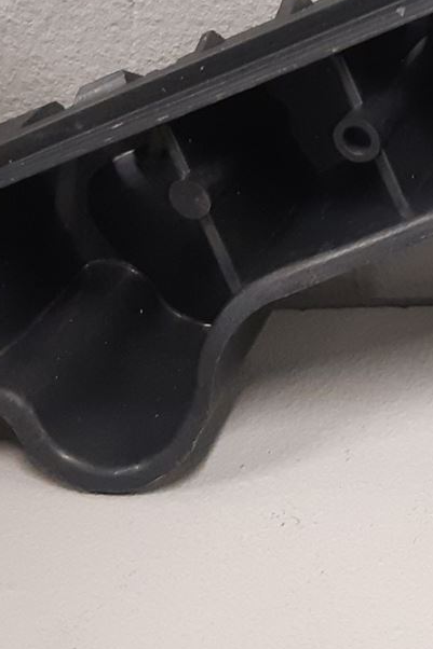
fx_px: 1661
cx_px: 596
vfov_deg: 21.9
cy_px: 161
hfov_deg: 14.1
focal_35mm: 92
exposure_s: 1/50
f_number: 1.7
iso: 250
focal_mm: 3.93
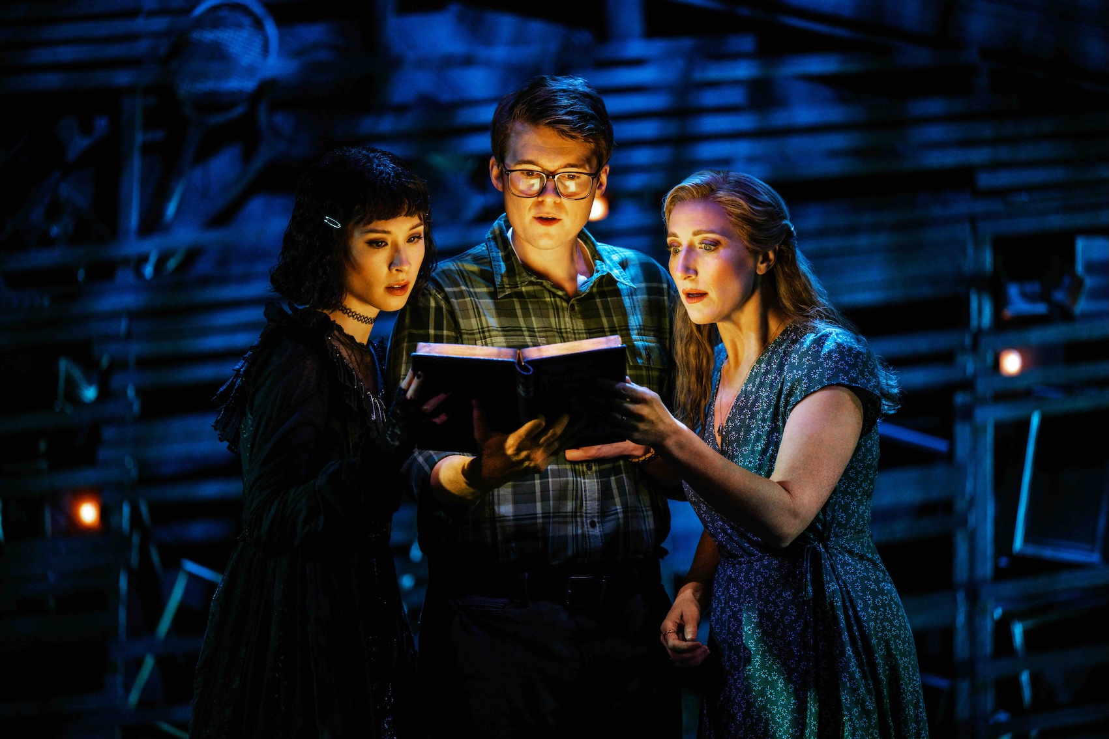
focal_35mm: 175
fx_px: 5391
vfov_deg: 7.8
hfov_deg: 11.7
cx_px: 554
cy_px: 370
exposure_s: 1/160
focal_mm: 175
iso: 3200
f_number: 2.8
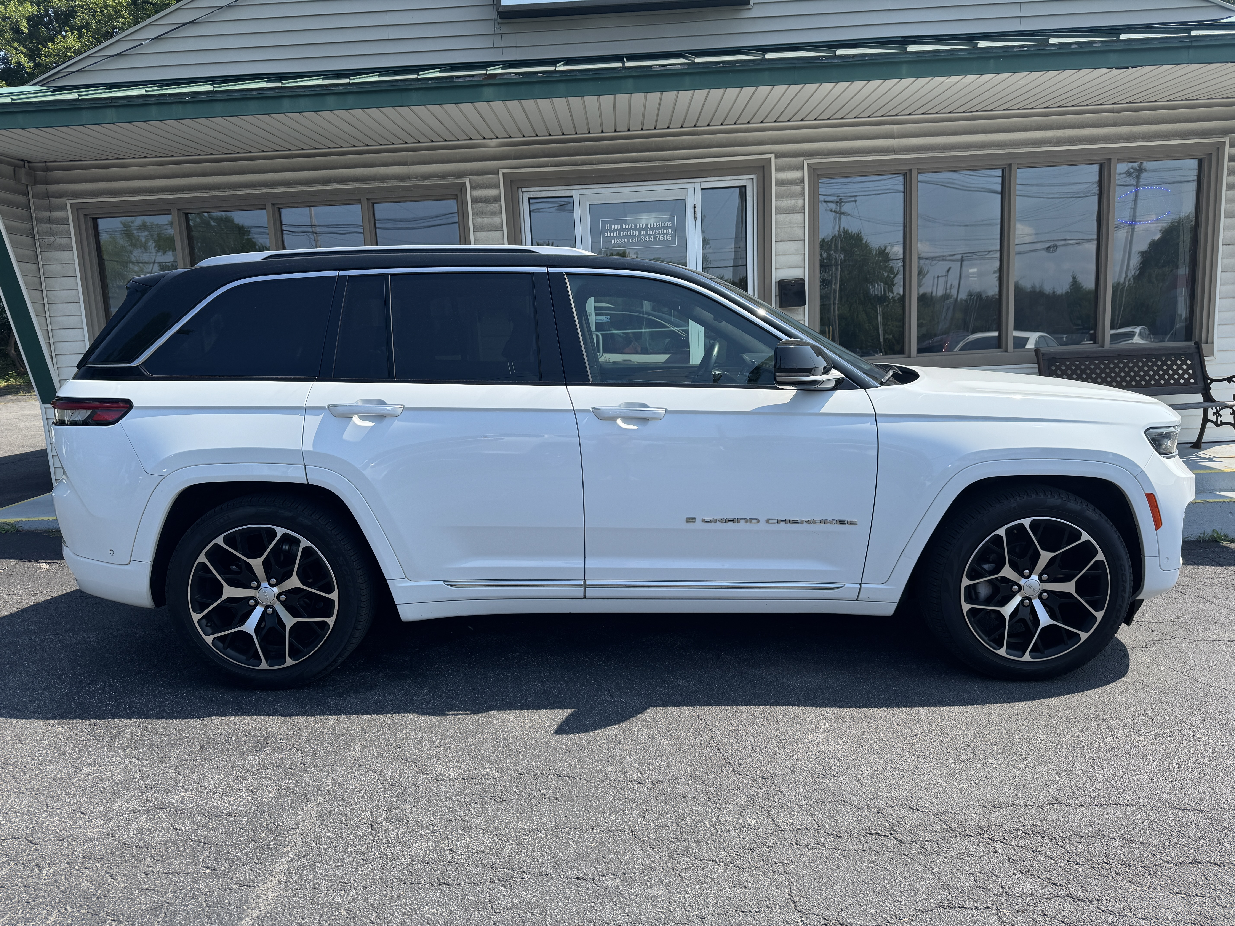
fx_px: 856
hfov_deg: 71.6
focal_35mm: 24
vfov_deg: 56.8
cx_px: 618
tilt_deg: -10.1
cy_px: 463
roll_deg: +2.6
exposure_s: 1/2415
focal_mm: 6.76
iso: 80
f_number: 1.78
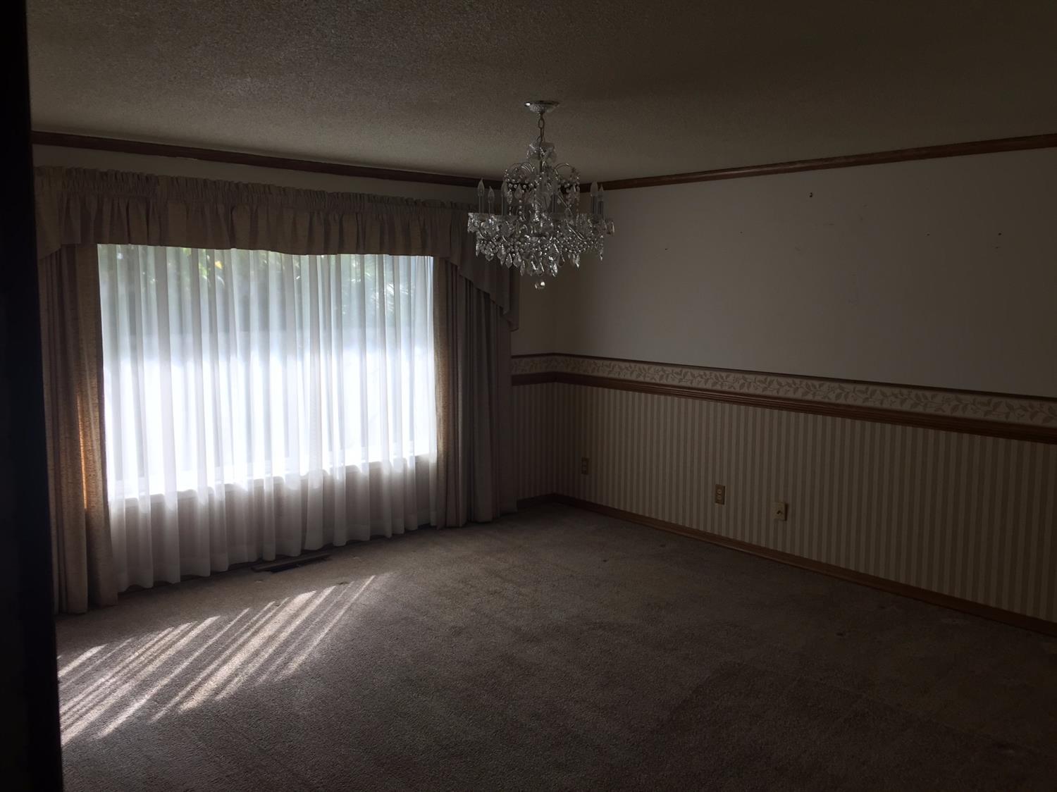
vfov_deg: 48.2
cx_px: 528
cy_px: 396
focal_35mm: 29
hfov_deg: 61.7
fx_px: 885
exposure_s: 1/120
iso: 40
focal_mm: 4.15
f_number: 2.2
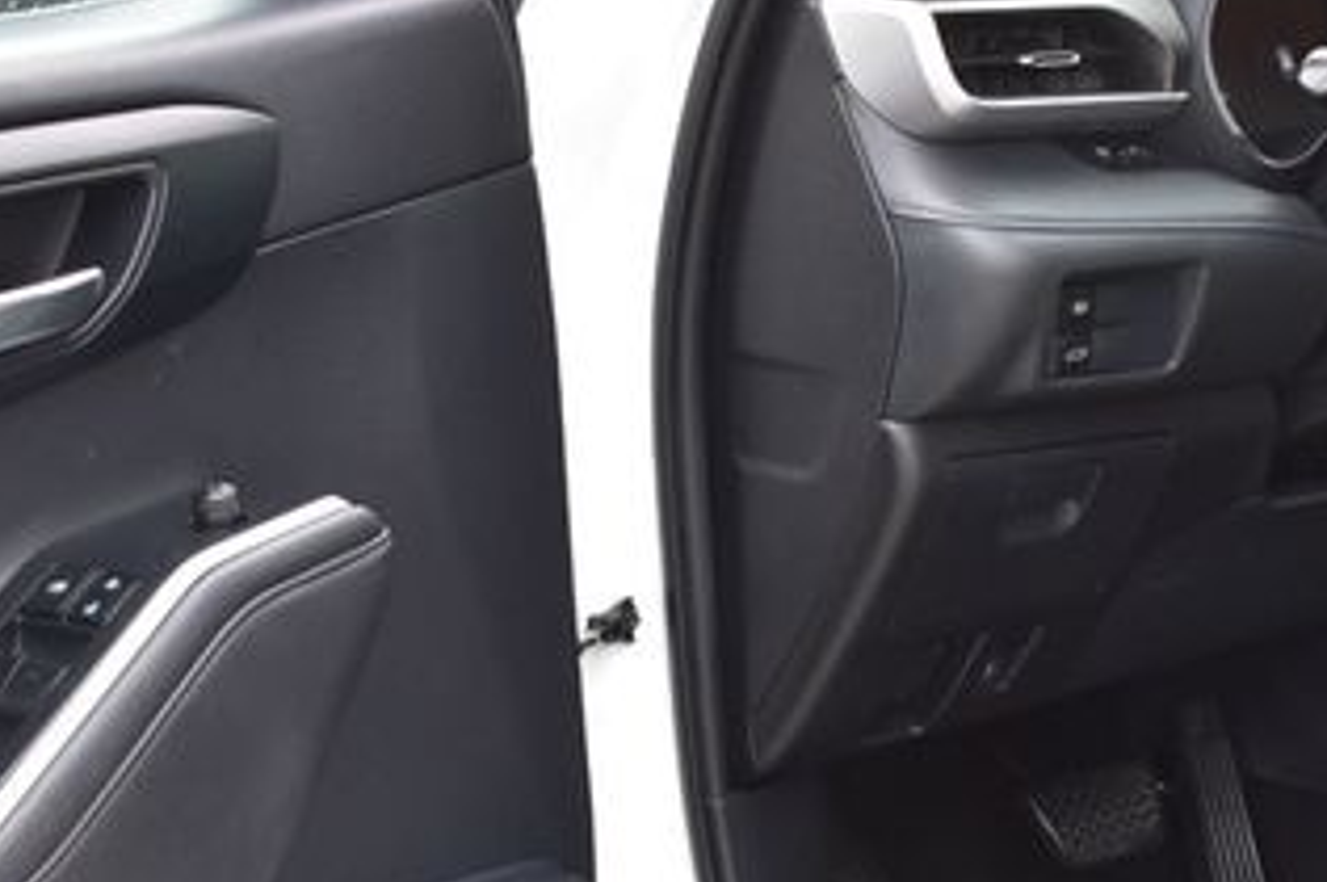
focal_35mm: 82
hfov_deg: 24.6
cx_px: 962
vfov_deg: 16.5
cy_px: 647
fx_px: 3020
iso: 900
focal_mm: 27
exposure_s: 1/15
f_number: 6.3
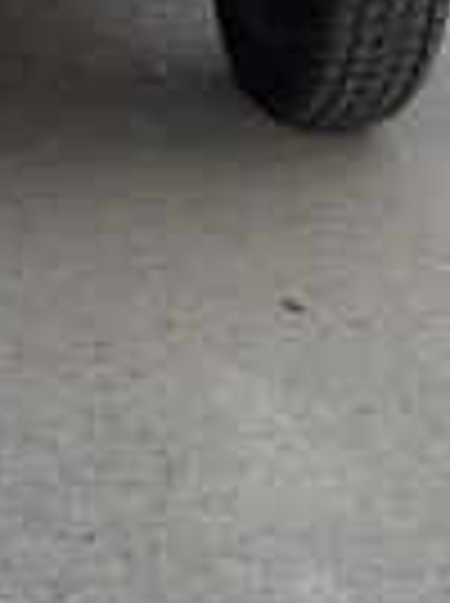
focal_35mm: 104
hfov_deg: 13.4
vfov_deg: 17.8
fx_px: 1808
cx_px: -220
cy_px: -162
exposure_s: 1/312
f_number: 1.9
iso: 40
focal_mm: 3.7
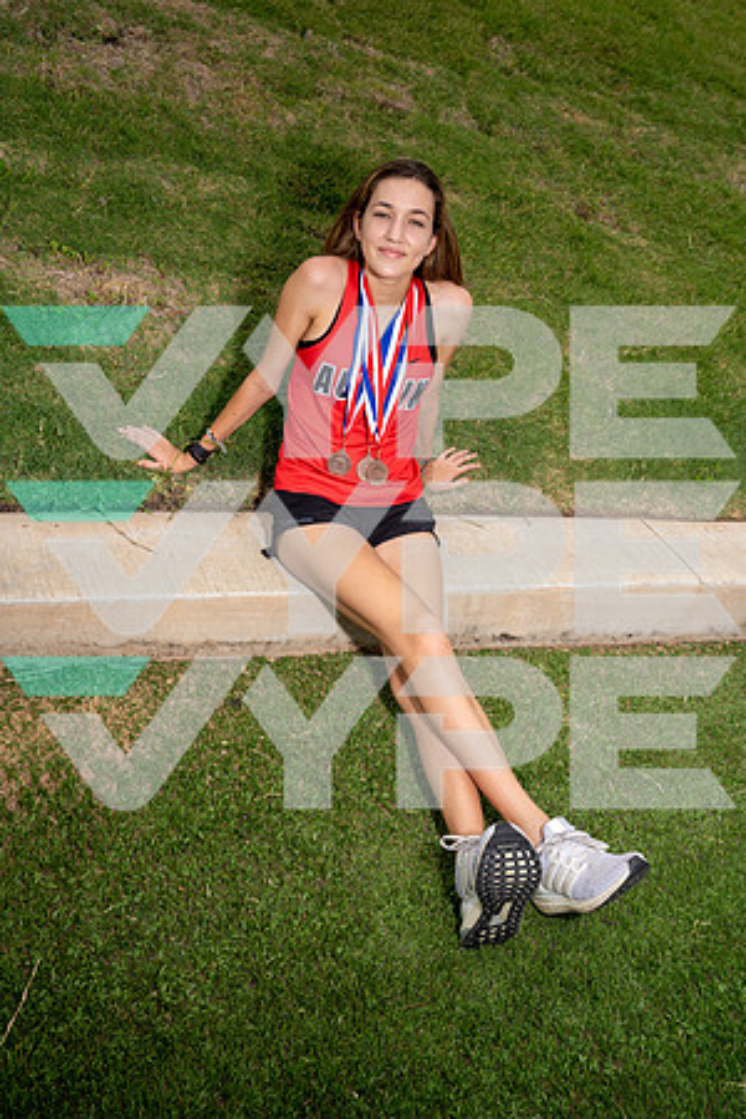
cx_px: 373
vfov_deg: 55.8
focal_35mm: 34
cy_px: 560
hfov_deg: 38.9
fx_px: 1057
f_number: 7.1
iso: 100
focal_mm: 34
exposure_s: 1/250
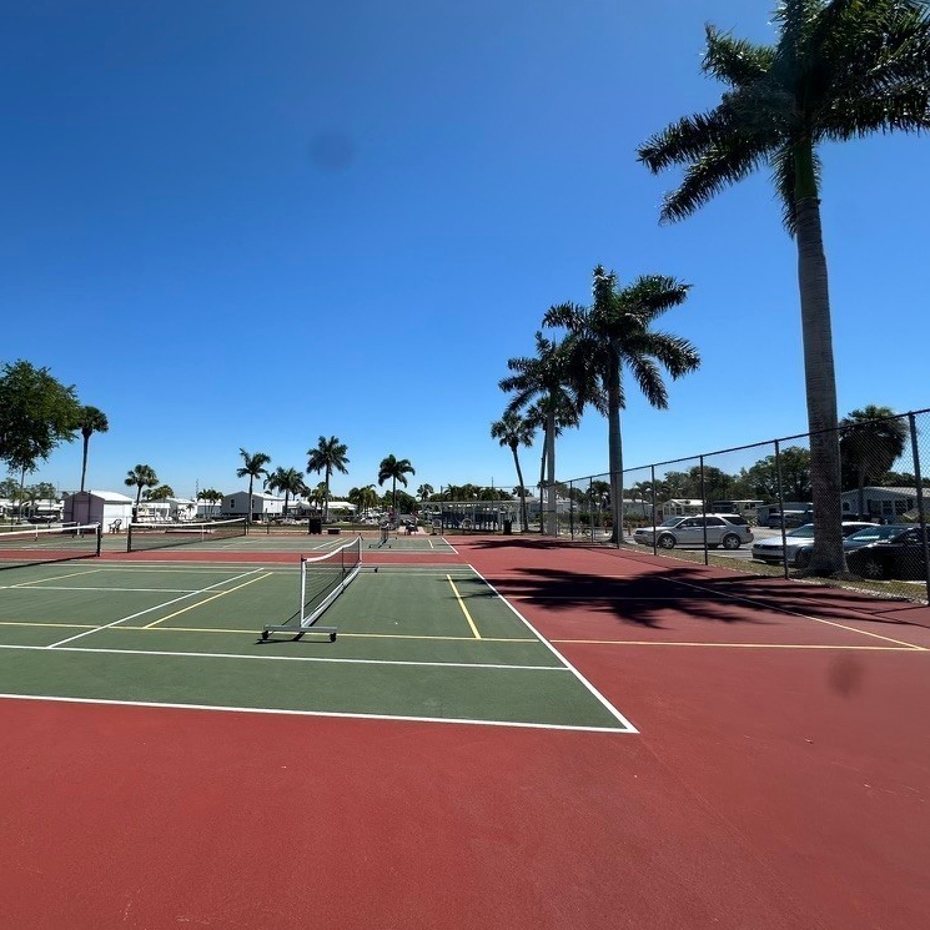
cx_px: 345
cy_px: 456
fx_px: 517
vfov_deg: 84.0
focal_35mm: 17
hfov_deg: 82.3
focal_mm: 2.22
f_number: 2.2
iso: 50
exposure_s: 1/2681
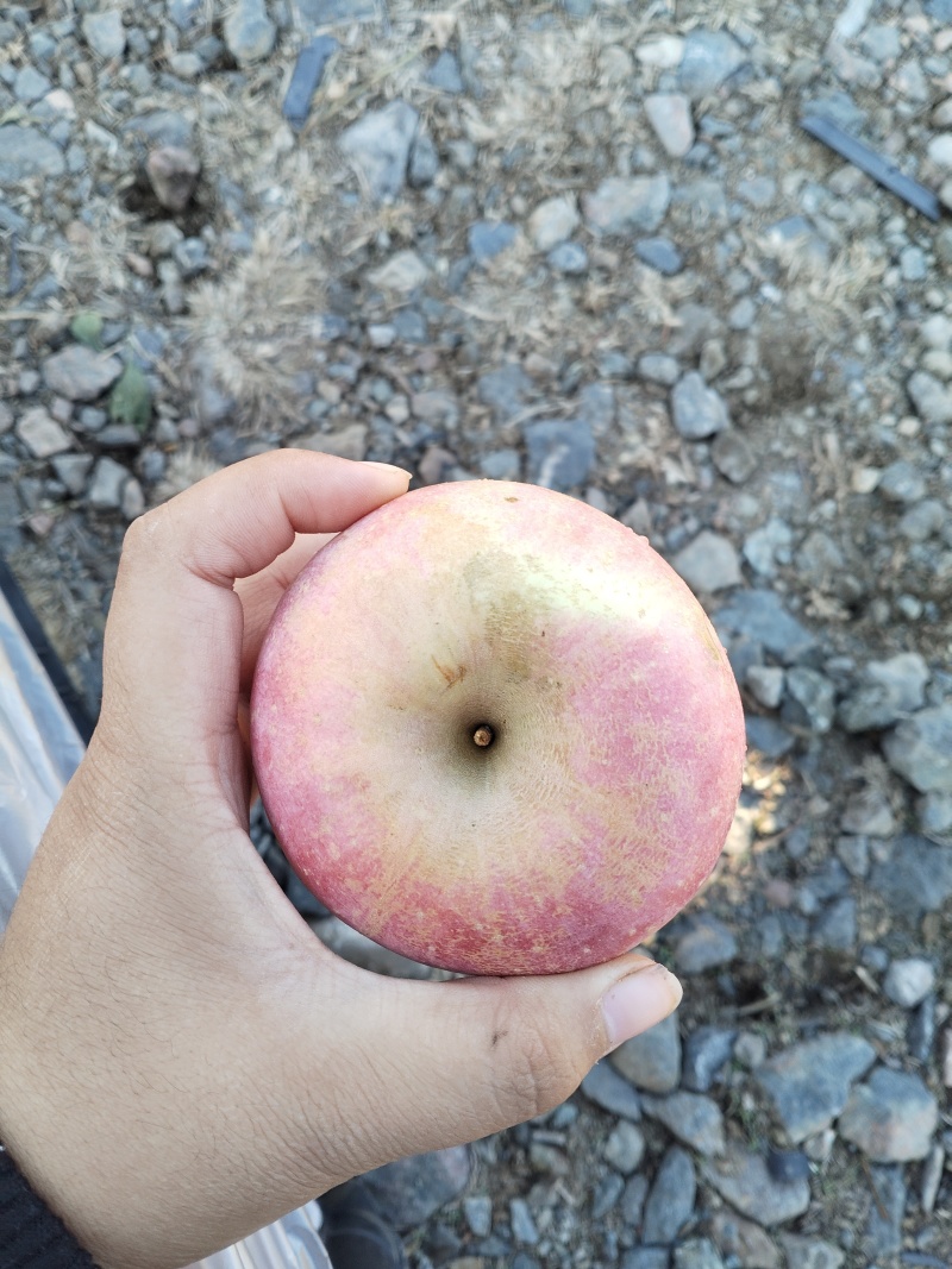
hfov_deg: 51.3
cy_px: 634
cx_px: 476
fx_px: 990
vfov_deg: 65.3
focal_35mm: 27
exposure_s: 1/120
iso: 296
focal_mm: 4.05
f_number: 1.8
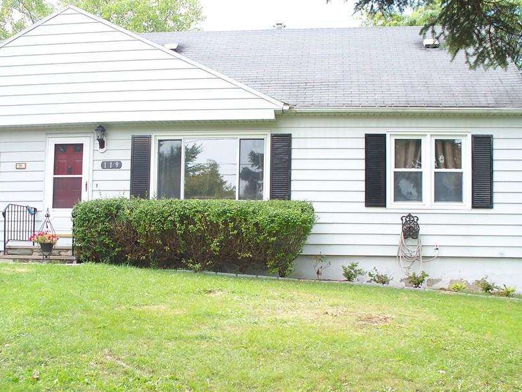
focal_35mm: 46
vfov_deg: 31.4
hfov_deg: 41.2
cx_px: 233
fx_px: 694
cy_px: 239
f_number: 2.8
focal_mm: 7.54
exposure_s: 1/160
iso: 80
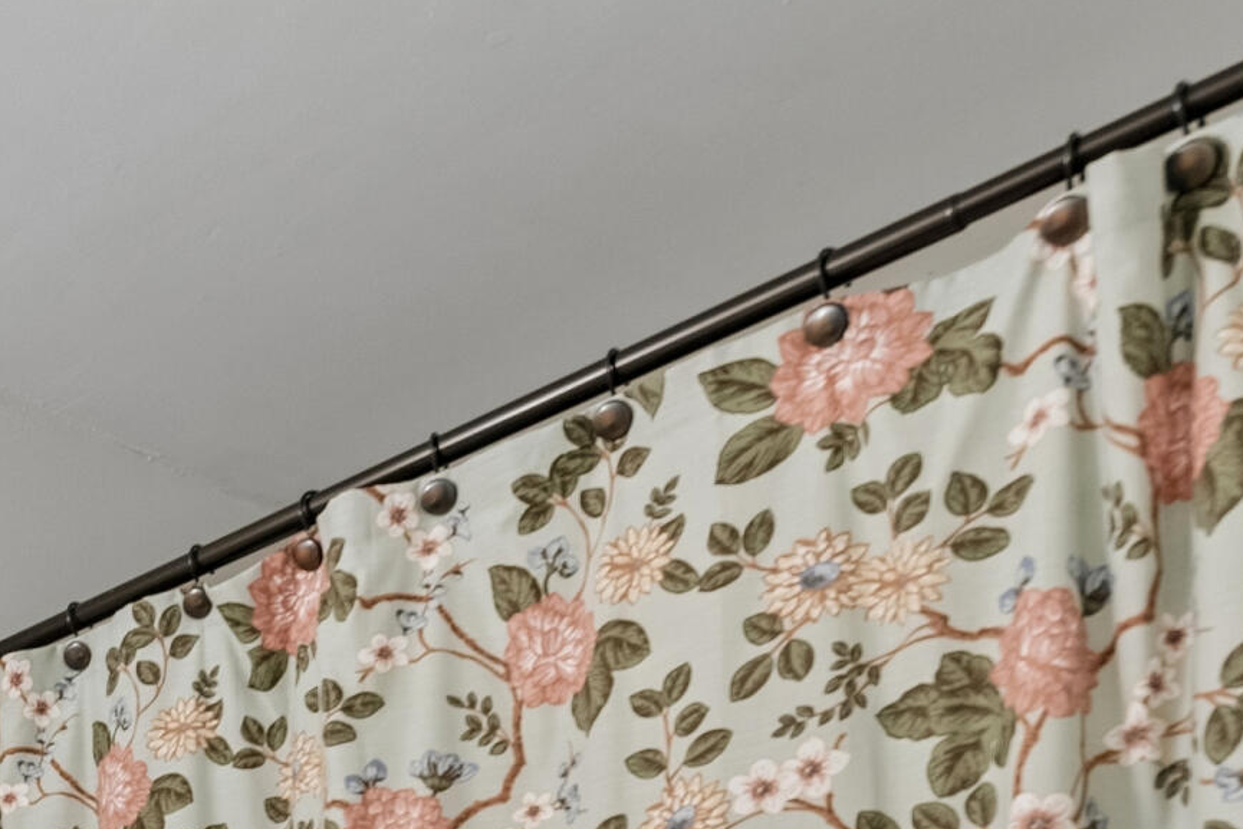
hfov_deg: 30.4
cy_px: 1408
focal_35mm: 52
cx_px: -364
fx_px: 1796
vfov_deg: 20.2
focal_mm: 15
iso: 640
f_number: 7.1
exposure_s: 1/30
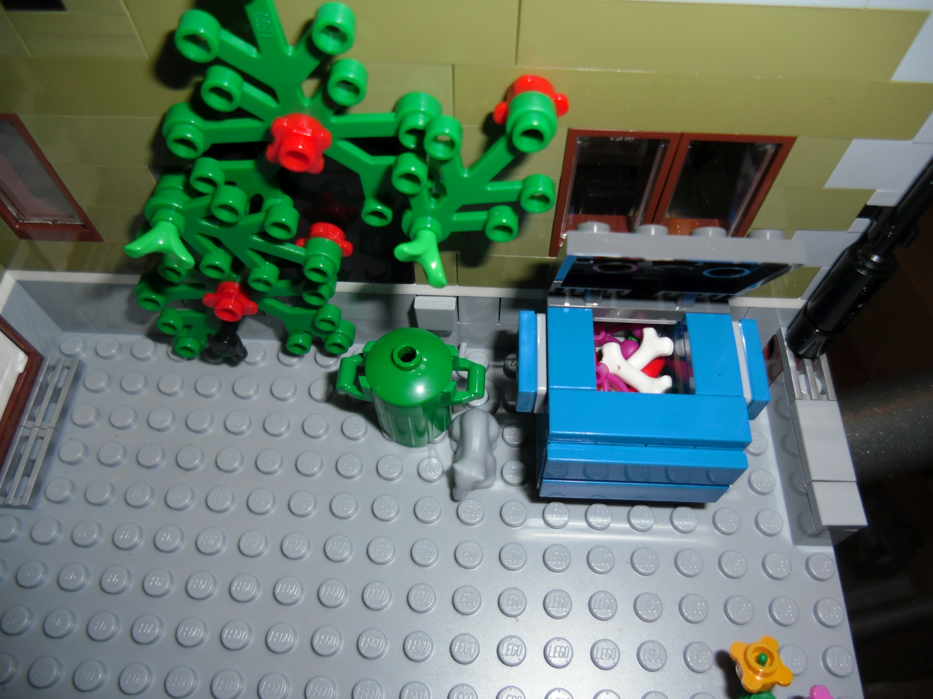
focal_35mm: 27
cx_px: 466
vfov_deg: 51.4
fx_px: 728
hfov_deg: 65.3
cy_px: 350
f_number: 3.2
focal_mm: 4.9
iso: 64
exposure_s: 1/60
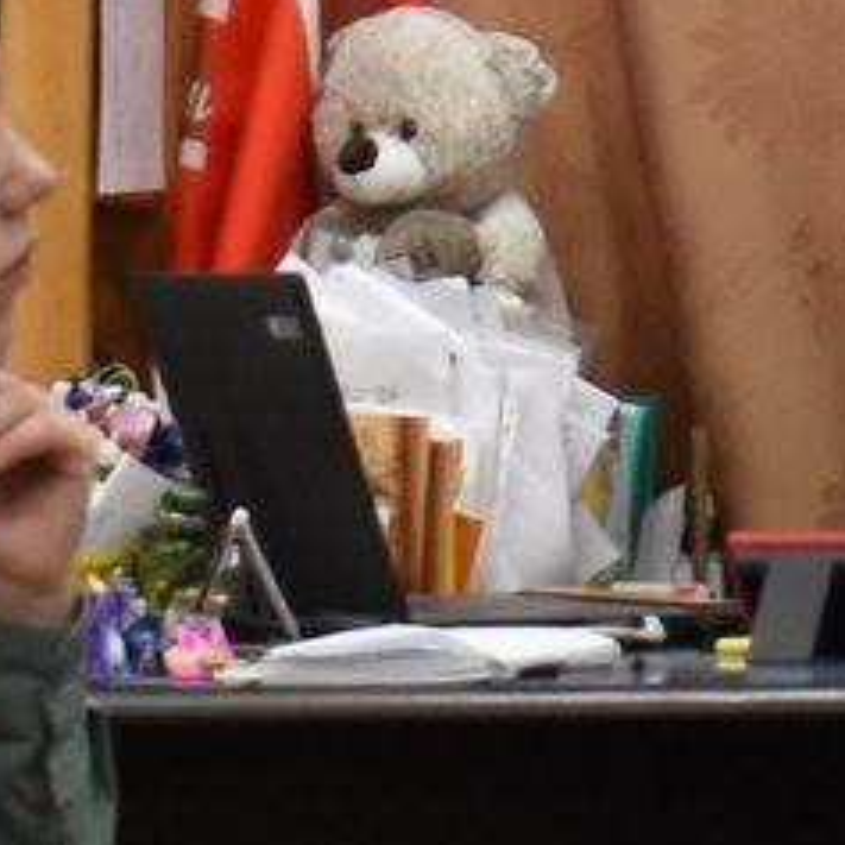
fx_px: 7595
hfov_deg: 6.2
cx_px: 1494
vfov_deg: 6.2
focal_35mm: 275
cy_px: -708
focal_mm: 20
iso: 800
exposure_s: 1/80
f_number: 4.5
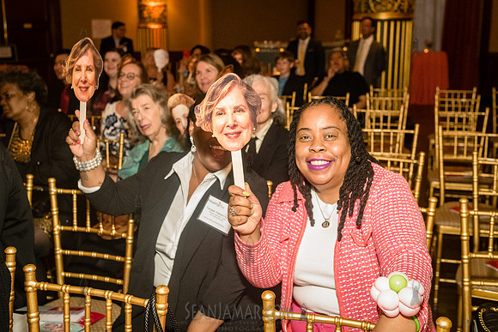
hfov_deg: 48.5
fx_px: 552
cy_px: 143
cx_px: 249
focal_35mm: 40
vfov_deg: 33.4
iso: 6400
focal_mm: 35
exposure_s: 1/160
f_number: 4
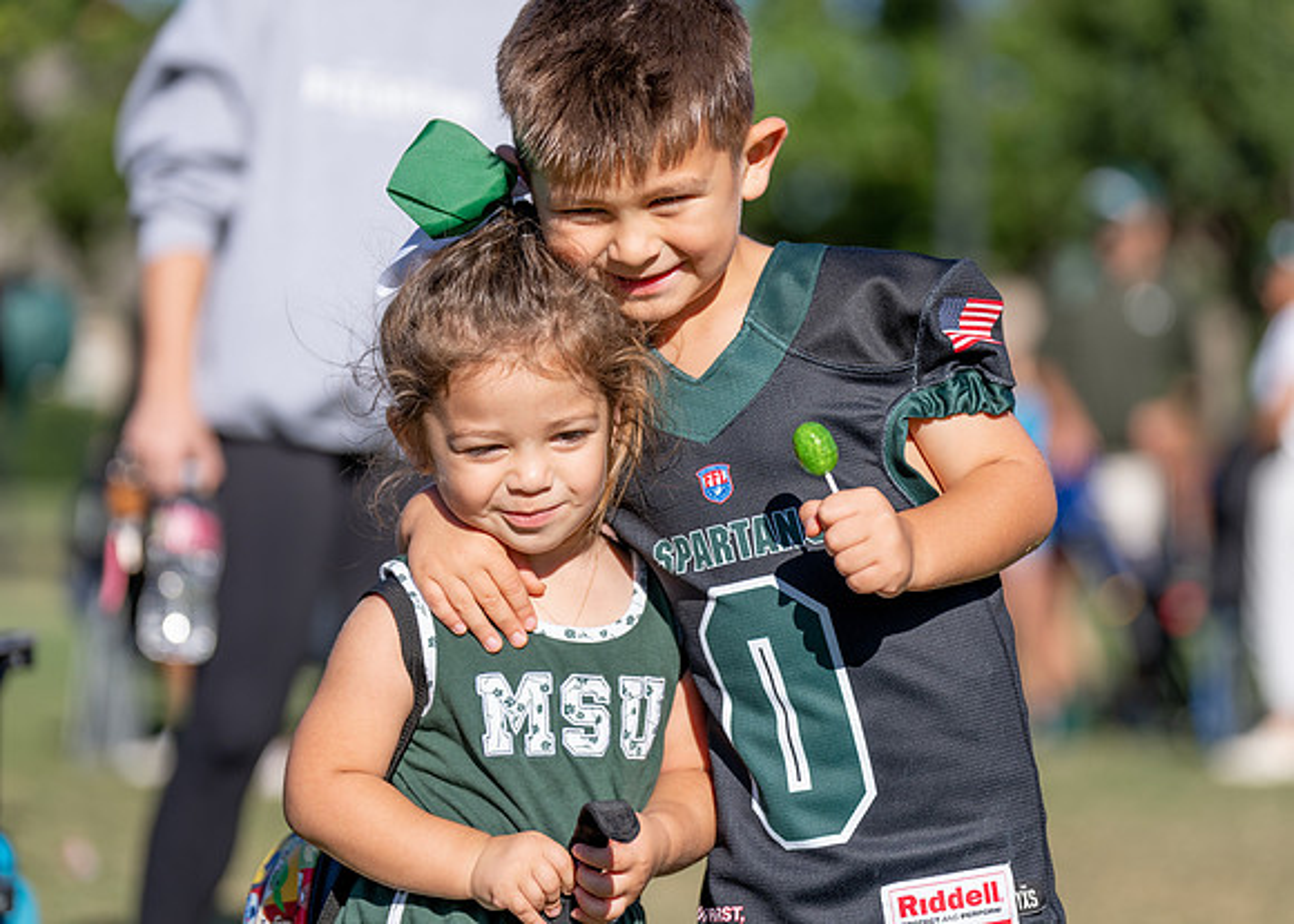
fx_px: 4735
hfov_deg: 15.6
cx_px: 647
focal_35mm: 129
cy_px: 462
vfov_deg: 11.1
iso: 160
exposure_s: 1/2500
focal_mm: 123
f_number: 2.8
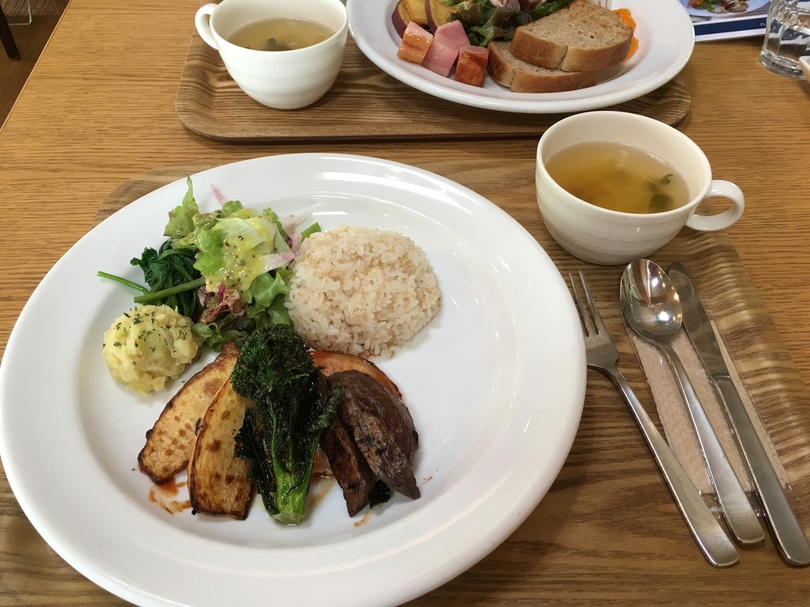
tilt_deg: -48.3
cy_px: 304
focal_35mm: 29
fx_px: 679
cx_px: 405
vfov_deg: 48.2
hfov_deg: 61.7
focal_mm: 4.15
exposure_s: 1/15
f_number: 2.2
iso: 25
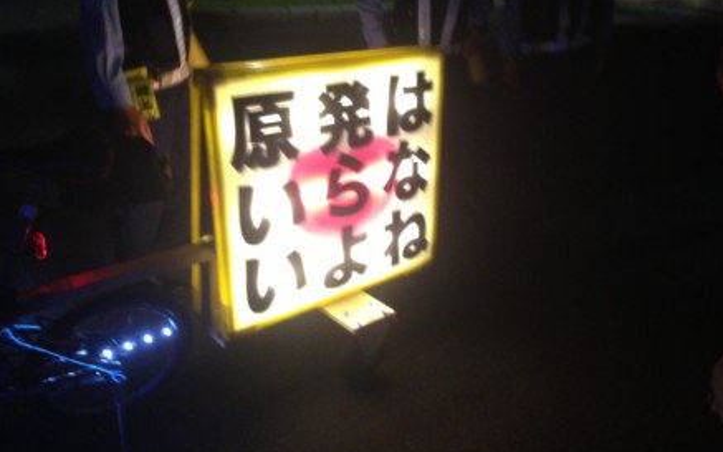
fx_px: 709
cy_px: 220
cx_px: 359
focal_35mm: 36
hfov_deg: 54.0
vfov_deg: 35.3
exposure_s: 1/15
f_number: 2.4
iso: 400
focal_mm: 4.13
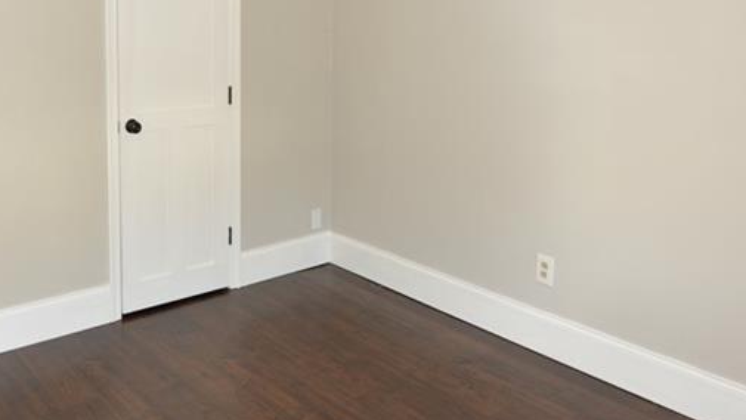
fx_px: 673
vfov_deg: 33.5
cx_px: 251
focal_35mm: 34
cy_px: 78
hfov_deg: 56.8
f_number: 4
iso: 400
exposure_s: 1/60
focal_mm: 16
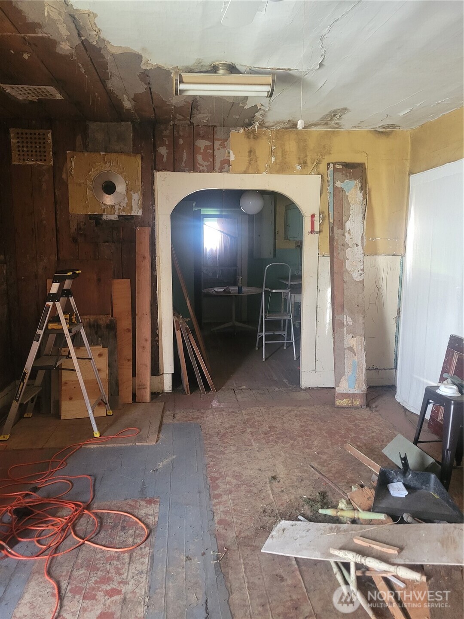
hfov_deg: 53.1
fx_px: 465
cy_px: 310
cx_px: 232
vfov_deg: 67.3
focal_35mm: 26
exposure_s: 1/40
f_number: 1.8
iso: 400
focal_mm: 5.4
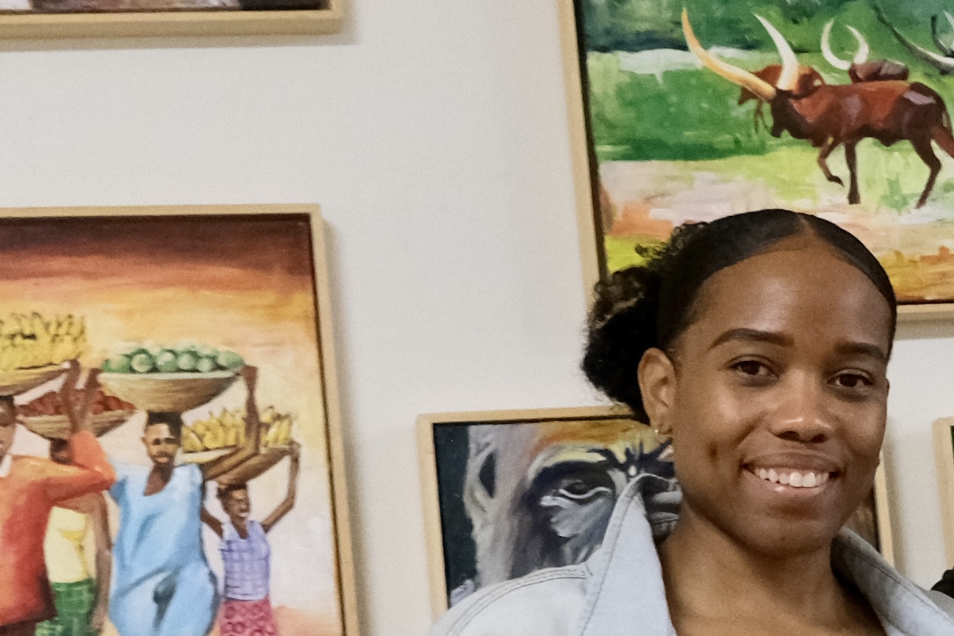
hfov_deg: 13.3
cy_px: 591
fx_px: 3657
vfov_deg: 9.9
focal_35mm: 138
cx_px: 1731
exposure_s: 1/25
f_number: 4.5
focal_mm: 21.4
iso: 2000
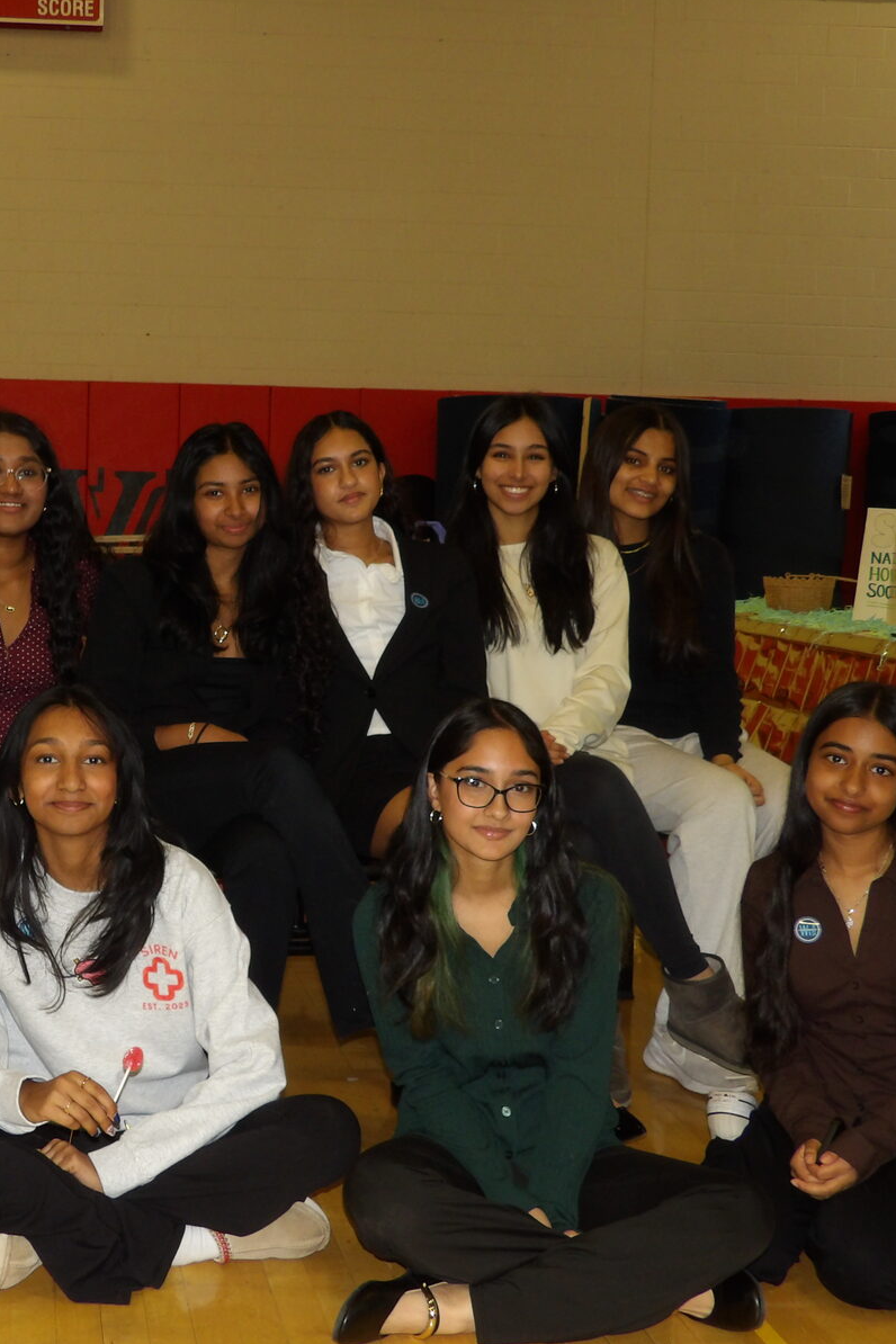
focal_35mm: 46
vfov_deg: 42.7
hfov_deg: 28.6
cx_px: 178
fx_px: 1717
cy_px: 671
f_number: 3.6
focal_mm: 5.9
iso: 200
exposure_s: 1/33
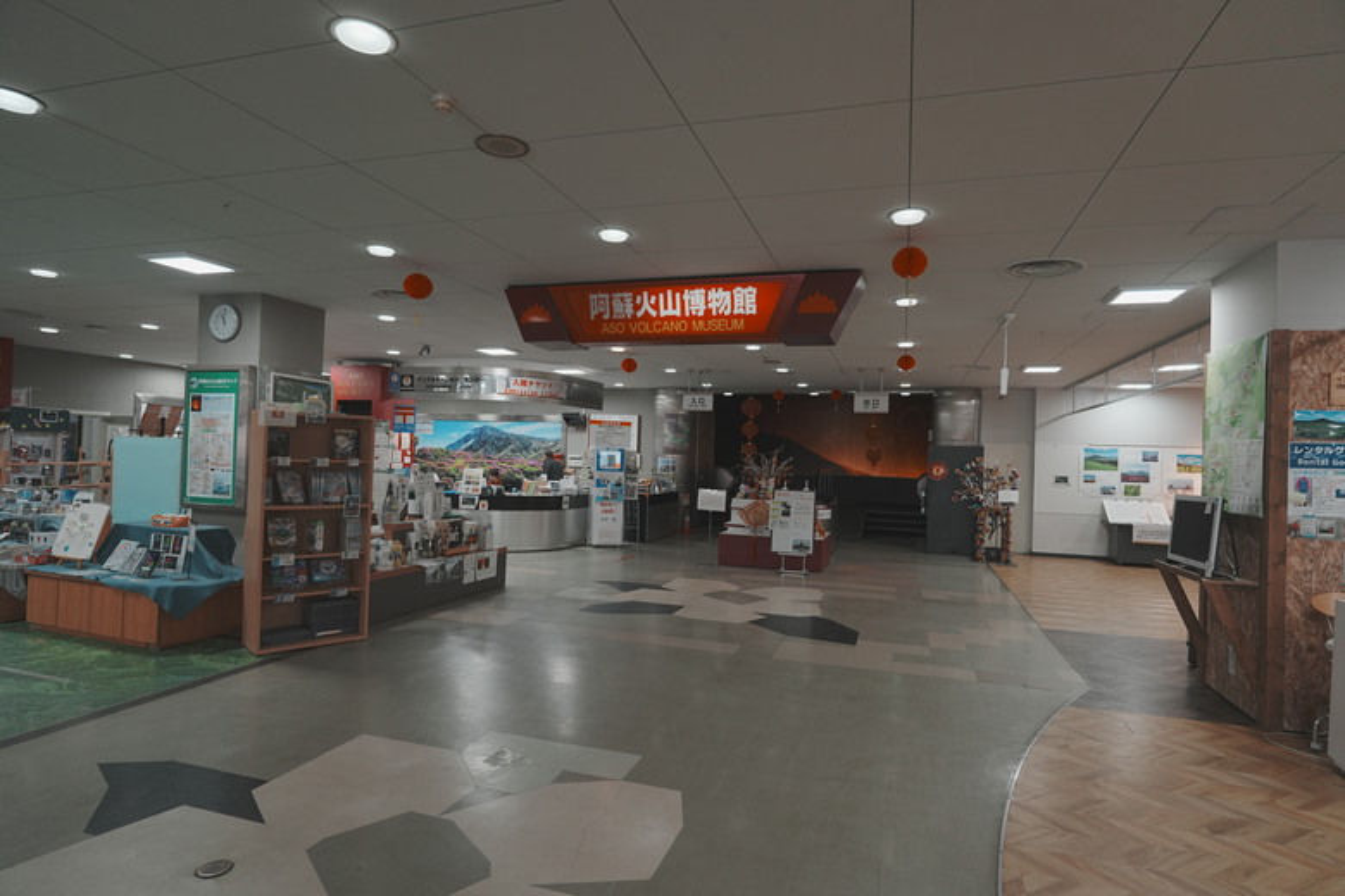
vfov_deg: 61.9
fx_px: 747
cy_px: 448
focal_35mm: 20
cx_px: 672
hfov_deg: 84.0
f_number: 4
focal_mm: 20
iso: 400
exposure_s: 1/200
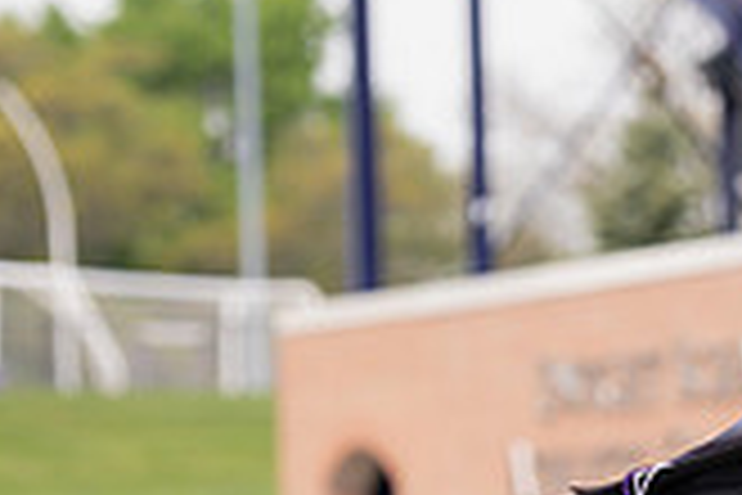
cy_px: 839
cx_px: 782
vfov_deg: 3.5
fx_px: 8100
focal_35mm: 393
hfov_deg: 5.2
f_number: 5
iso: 200
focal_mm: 112
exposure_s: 1/200
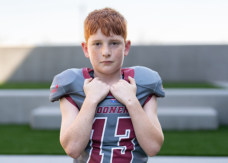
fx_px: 447
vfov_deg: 20.6
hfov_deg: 28.6
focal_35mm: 69
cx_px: 109
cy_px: 94
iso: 100
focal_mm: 50
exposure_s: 1/2000
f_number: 1.2
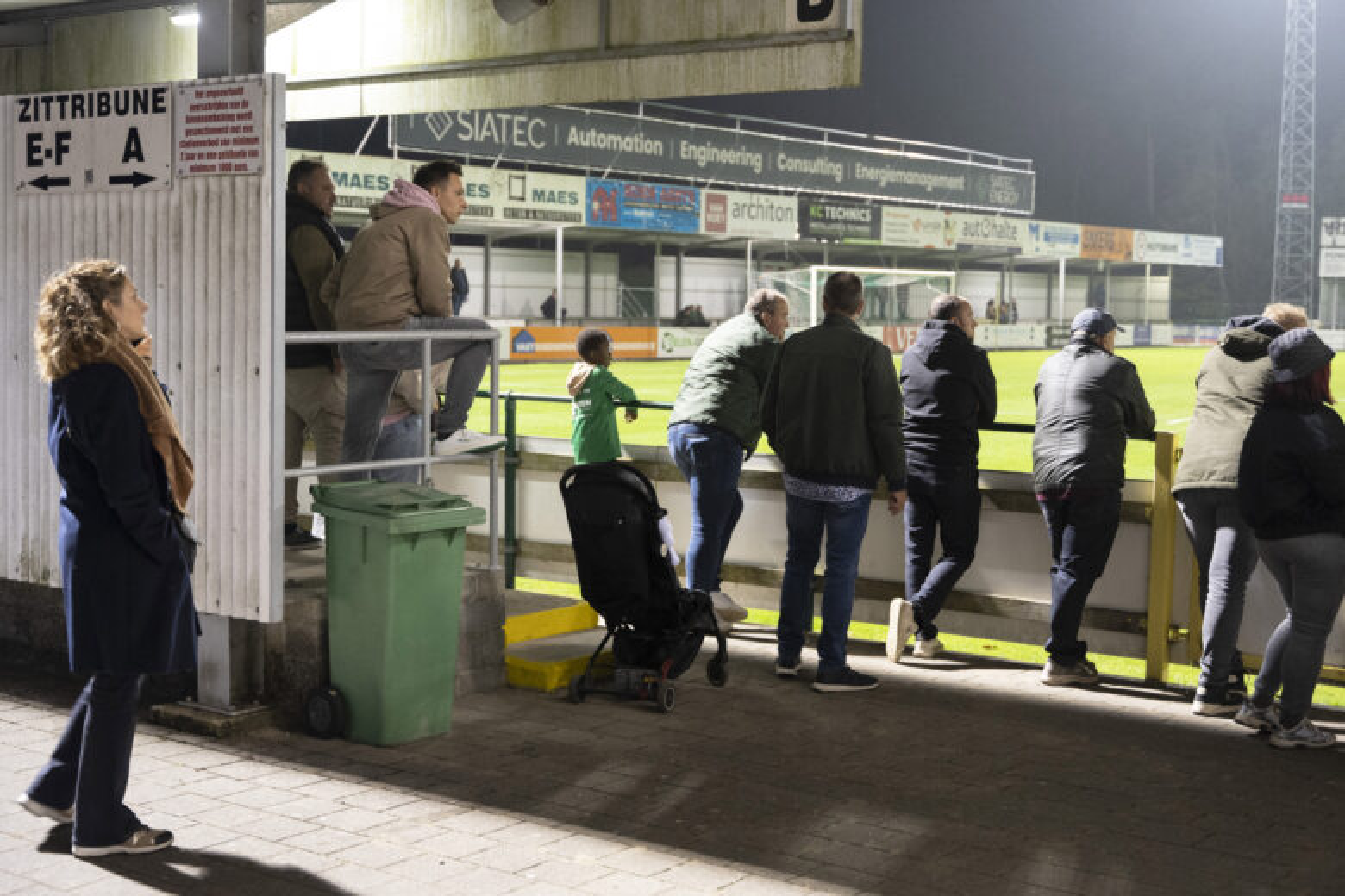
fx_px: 1831
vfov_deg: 27.5
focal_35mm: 49
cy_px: 448
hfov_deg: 40.3
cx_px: 672
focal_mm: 49
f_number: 3.2
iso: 2000
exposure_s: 1/50
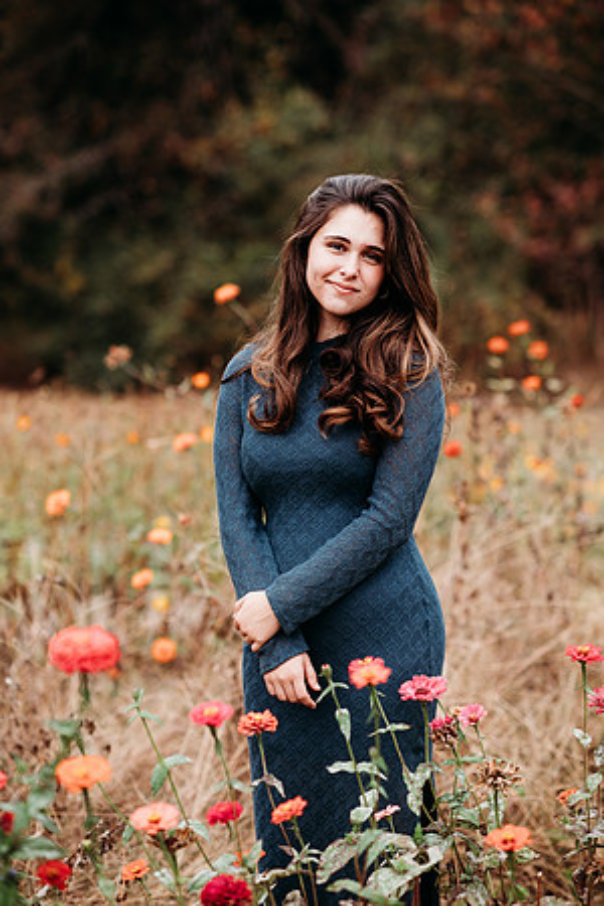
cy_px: 453
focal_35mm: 85
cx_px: 302
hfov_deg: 16.1
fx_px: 2139
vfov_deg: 23.9
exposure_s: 1/500
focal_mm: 85
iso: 100
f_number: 2.2
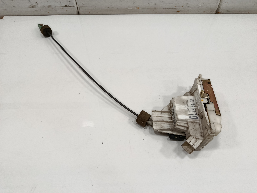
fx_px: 178
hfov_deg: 71.6
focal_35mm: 24
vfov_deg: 56.8
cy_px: 96
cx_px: 128
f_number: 1.7
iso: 825
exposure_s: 1/100
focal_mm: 5.24
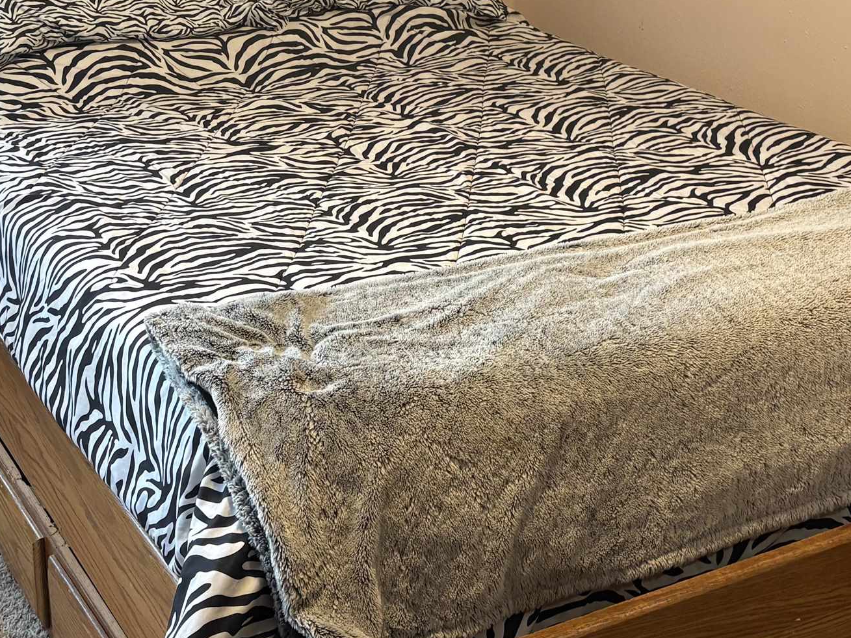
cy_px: 142
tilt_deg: -17.7
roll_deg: +1.2
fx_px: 1500
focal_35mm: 61
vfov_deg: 23.7
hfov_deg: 31.5
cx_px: 316
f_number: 1.6
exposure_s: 1/60
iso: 160
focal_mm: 5.96
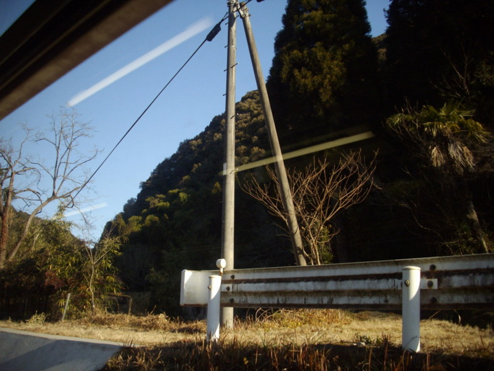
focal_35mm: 37
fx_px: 528
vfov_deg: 38.7
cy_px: 186
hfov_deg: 50.1
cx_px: 247
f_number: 5.6
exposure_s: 1/160
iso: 80
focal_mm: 6.2
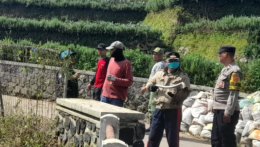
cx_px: 48
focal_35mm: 74
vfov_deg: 16.3
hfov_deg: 27.9
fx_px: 510
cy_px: 61
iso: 20
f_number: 2
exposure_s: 1/714
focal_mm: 4.6
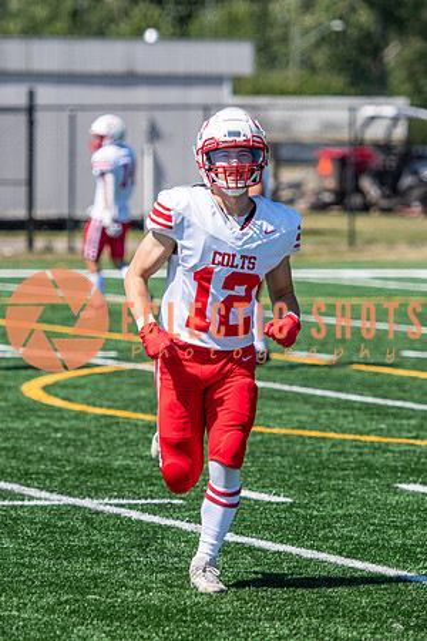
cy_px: 320
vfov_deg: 6.8
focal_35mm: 303
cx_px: 214
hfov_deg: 4.5
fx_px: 5390
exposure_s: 1/3200
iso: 160
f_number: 2.8
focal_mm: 135
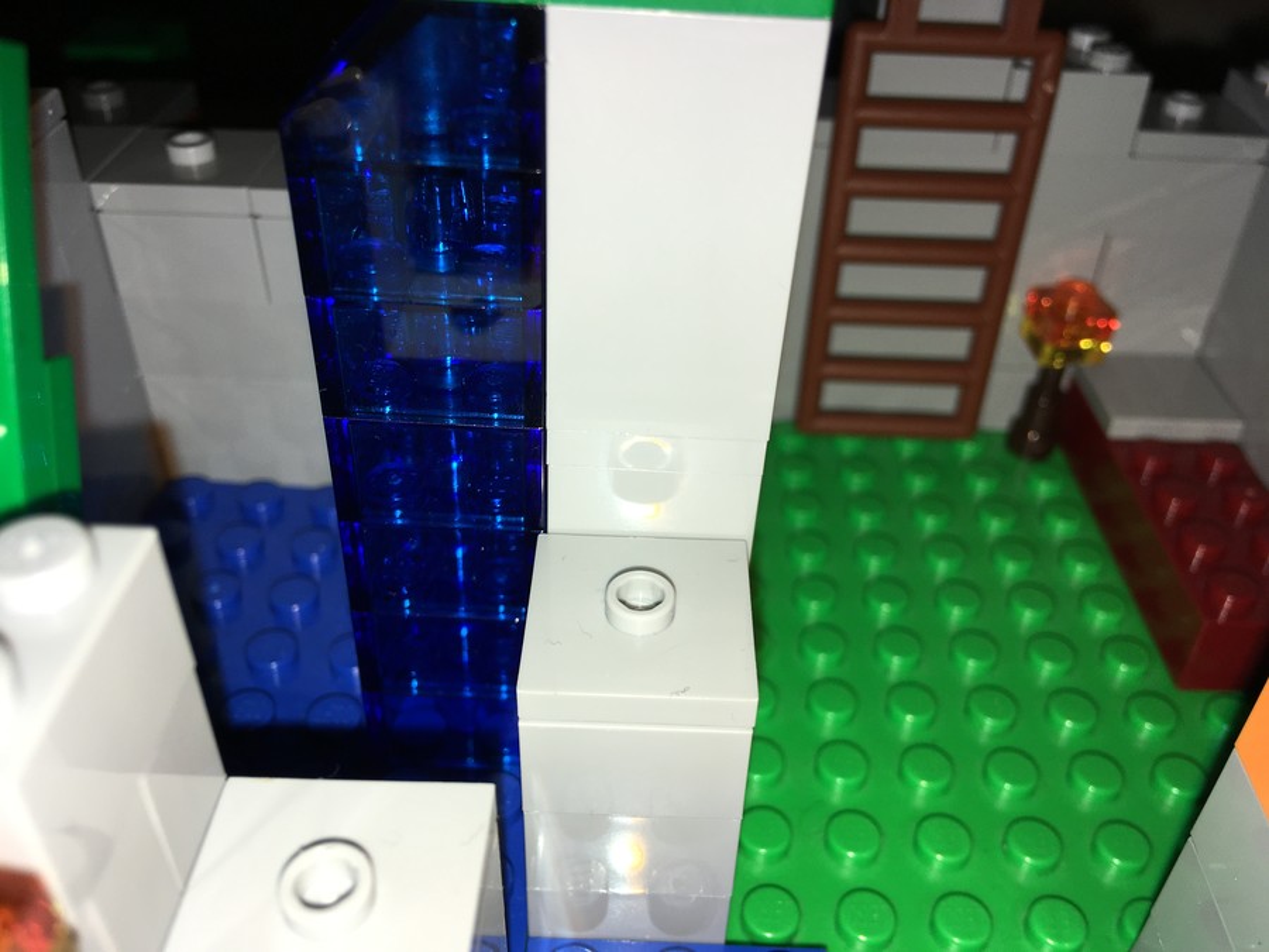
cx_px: 634
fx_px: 1063
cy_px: 476
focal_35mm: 29
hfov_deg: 61.7
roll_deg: -1.5
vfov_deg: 48.2
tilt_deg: -37.5
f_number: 2.2
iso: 25
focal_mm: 4.15
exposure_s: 1/427
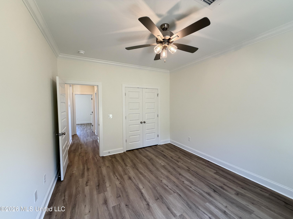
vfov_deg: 85.7
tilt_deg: -2.9
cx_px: 146
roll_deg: +0.1
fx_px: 119
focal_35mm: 14
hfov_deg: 102.1
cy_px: 110
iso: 200
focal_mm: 2.22
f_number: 2.2
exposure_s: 1/120
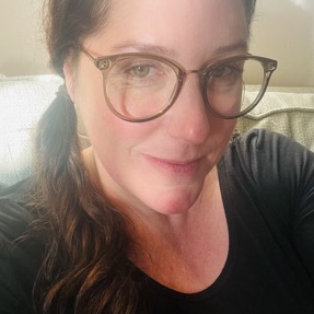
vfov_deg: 44.4
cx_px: 152
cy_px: 109
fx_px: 380
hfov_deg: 44.9
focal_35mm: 37
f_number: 2.2
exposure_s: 1/60
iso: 125
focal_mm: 2.71
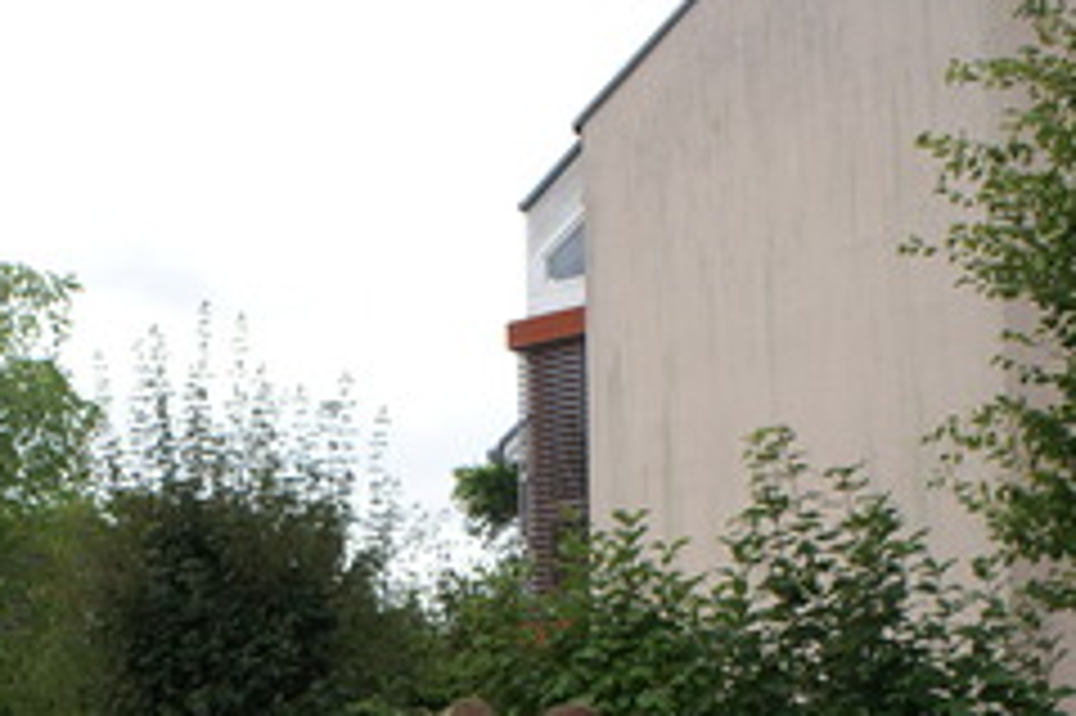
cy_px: 806
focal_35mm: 61
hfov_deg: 32.1
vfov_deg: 21.0
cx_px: 221
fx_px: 1822
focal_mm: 18
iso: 100
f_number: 5.6
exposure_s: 1/250
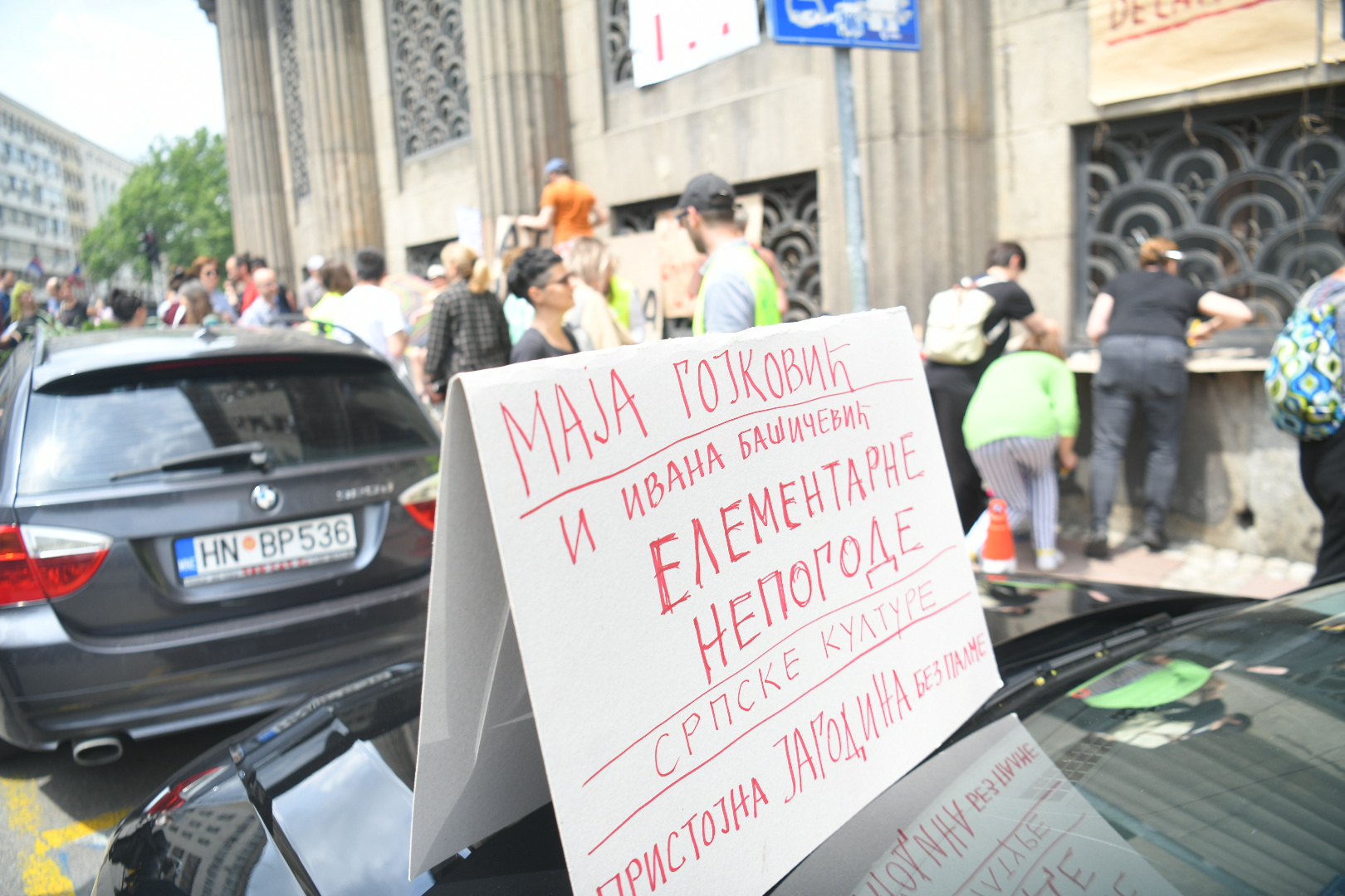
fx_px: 897
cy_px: 448
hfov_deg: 73.7
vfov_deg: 53.1
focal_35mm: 24
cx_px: 672
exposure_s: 1/1000
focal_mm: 24
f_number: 2.8
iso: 200
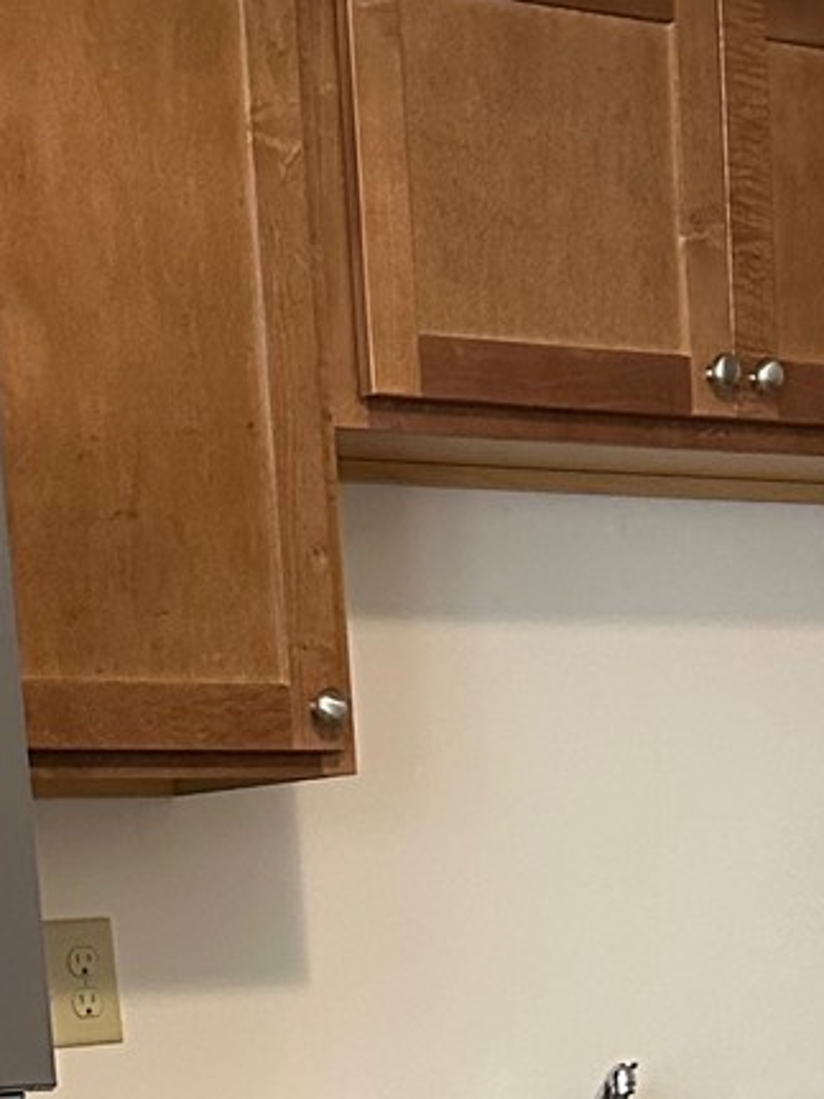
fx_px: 3620
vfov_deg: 15.9
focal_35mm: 114
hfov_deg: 12.9
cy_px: 1650
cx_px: 651
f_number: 1.78
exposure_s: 1/60
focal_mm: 6.86
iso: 640
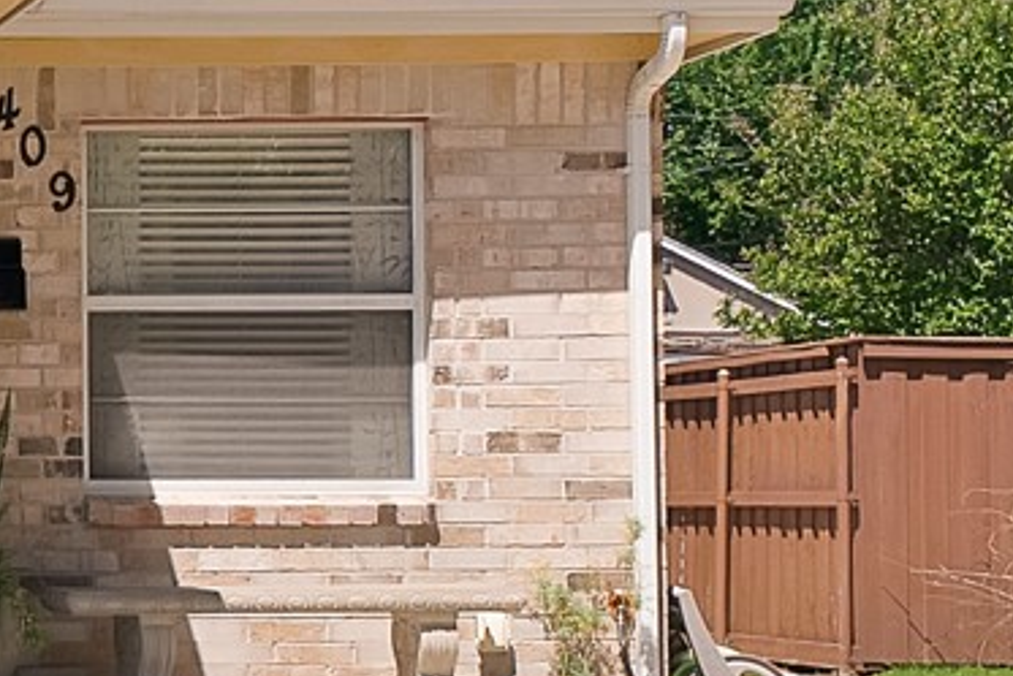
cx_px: -766
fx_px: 3321
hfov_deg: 15.2
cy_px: 402
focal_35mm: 118
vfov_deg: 11.6
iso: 640
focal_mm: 22
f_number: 9
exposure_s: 1/400
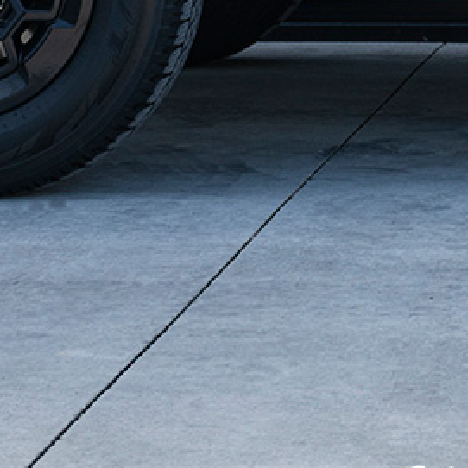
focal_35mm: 175
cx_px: 760
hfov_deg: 9.6
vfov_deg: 9.4
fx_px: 2677
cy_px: -432
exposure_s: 1/160
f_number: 4
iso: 100
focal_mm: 31
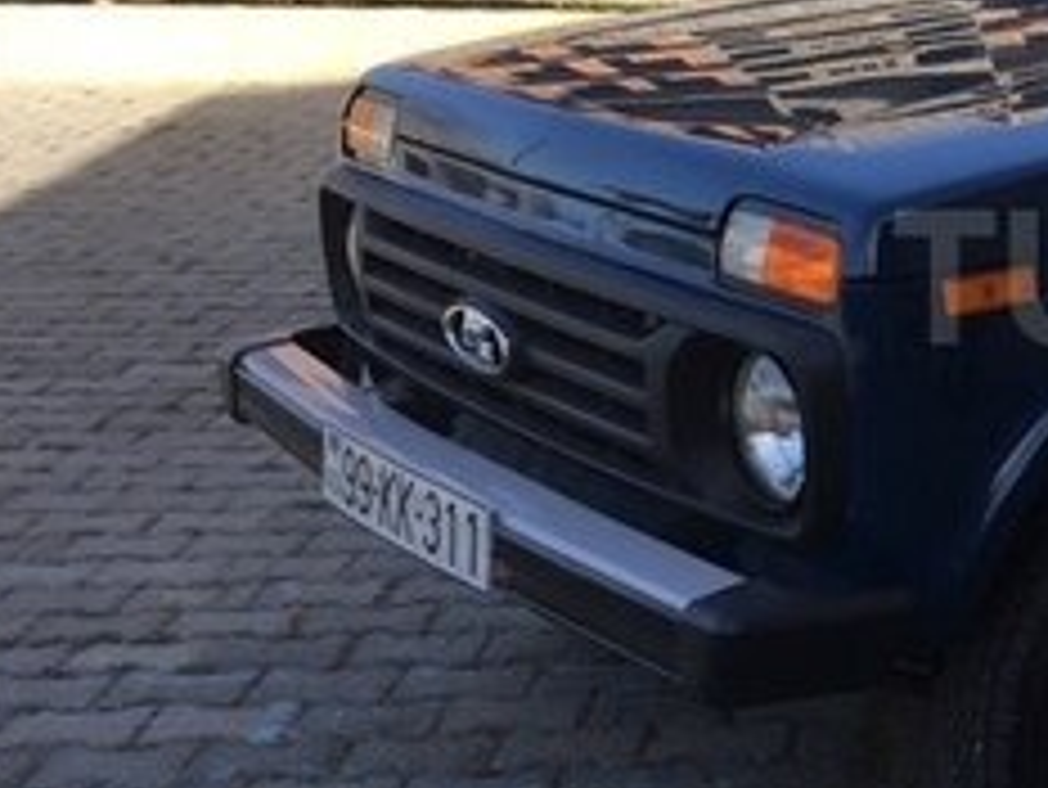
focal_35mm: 82
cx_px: 1354
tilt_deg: -12.7
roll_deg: -2.0
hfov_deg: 21.6
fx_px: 2484
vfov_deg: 18.0
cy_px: 277
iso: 32
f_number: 2.2
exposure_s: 1/964
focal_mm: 4.15
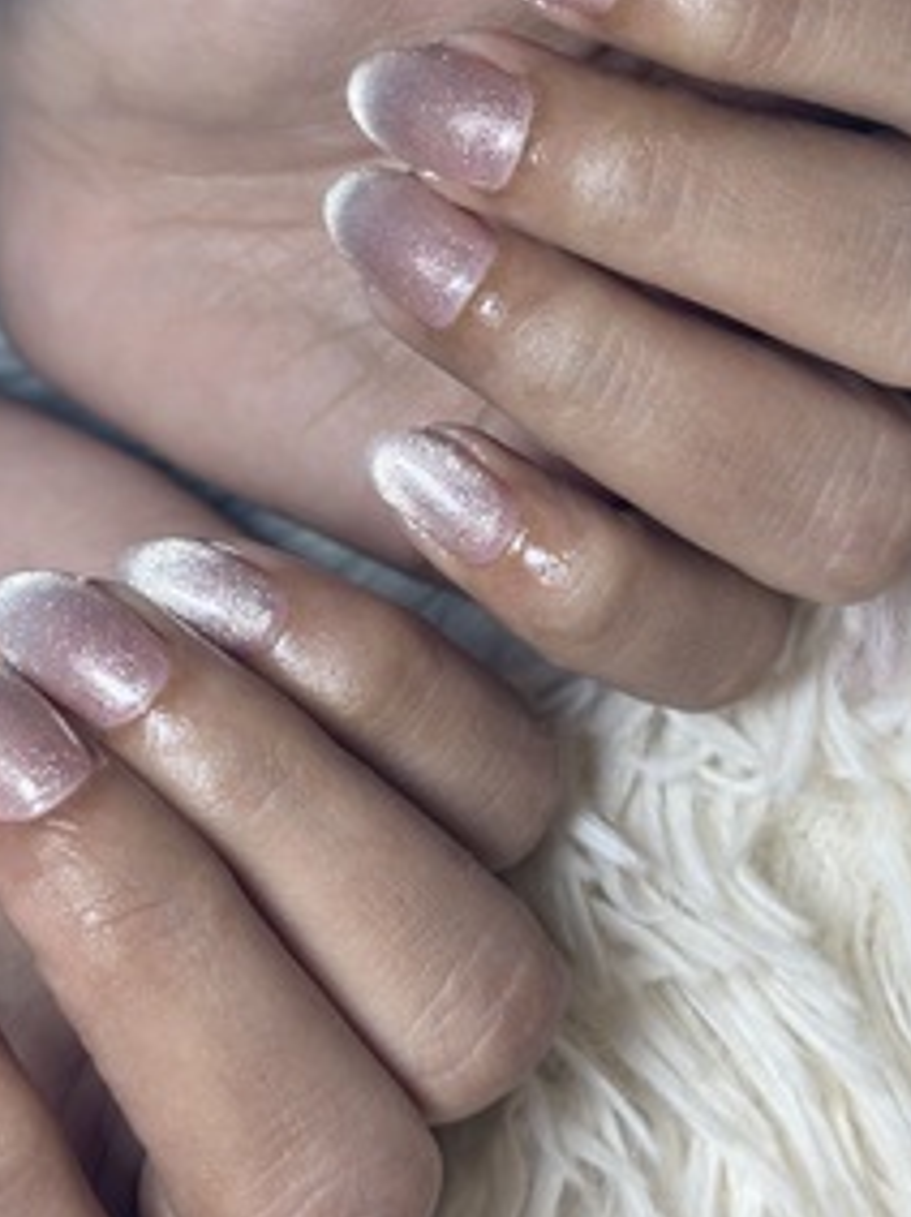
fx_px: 2739
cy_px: 426
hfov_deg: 18.9
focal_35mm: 78
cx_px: 359
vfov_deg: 24.9
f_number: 1.78
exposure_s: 1/980
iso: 80
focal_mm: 6.86
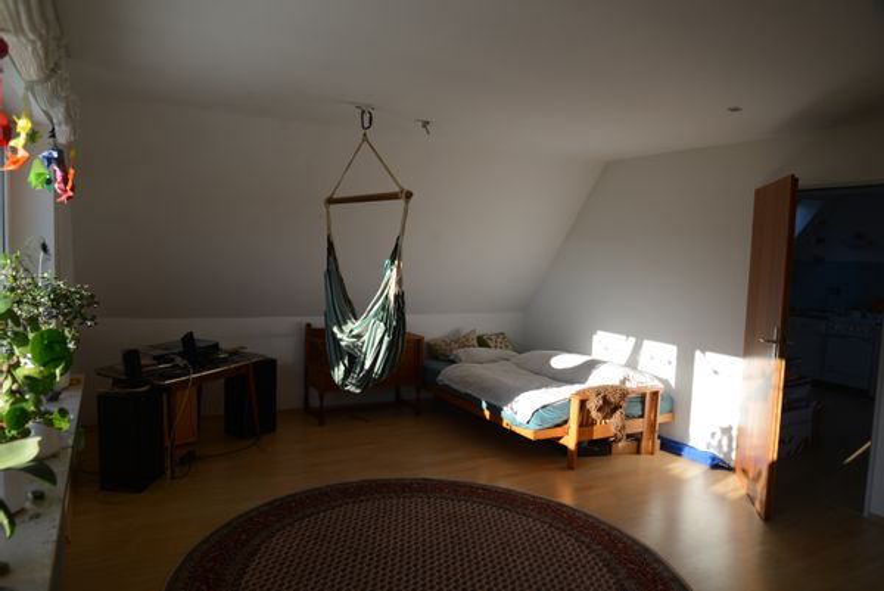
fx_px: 590
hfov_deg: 73.7
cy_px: 296
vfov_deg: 53.2
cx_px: 442
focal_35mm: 24
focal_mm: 24
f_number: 5
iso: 100
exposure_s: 1/100
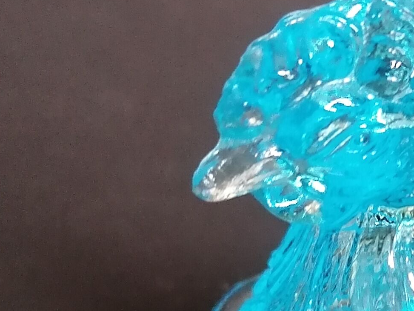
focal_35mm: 111
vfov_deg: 12.9
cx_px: 688
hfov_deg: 15.7
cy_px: 415
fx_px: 1328
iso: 640
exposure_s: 1/25
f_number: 1.8
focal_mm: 4.75
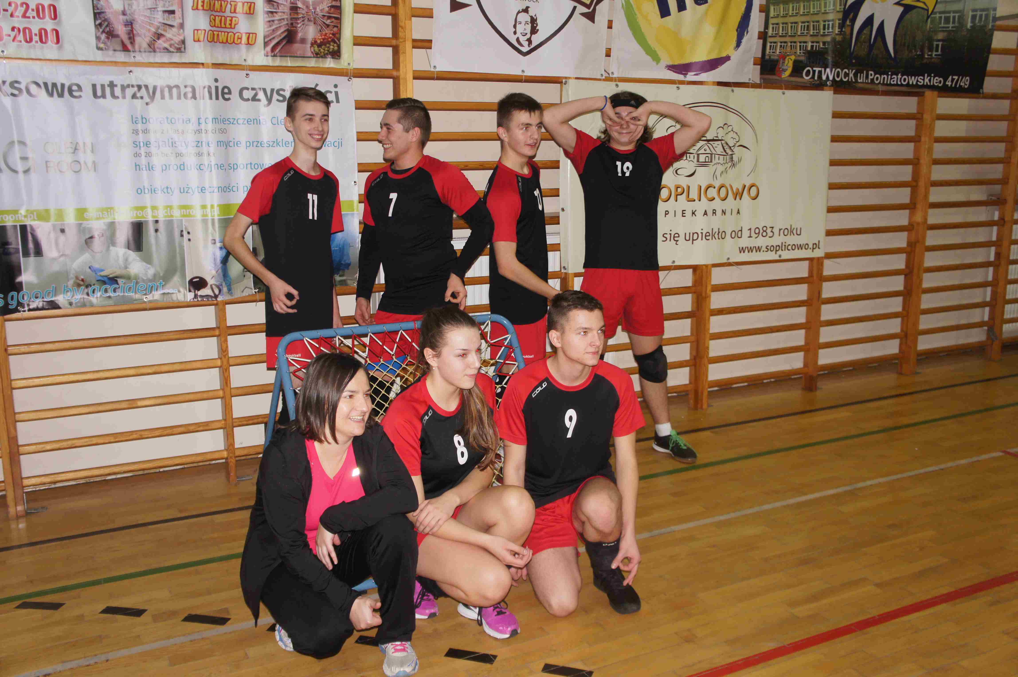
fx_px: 933
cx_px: 509
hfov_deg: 57.3
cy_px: 338
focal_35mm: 33
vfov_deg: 39.9
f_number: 4
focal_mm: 22
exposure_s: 1/60
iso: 400
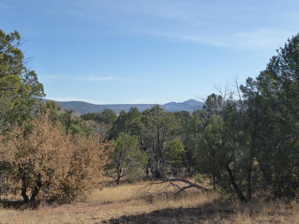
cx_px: 150
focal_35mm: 40
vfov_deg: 36.0
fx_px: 346
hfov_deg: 46.8
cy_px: 112
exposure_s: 1/200
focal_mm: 7.2
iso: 80
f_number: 7.1
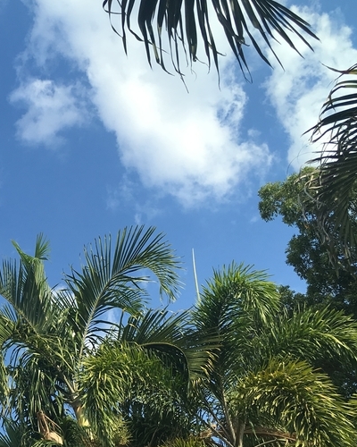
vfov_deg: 32.3
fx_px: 766
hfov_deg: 24.4
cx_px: -40
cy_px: 285
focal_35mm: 58
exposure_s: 1/1202
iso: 25
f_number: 2.2
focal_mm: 4.15
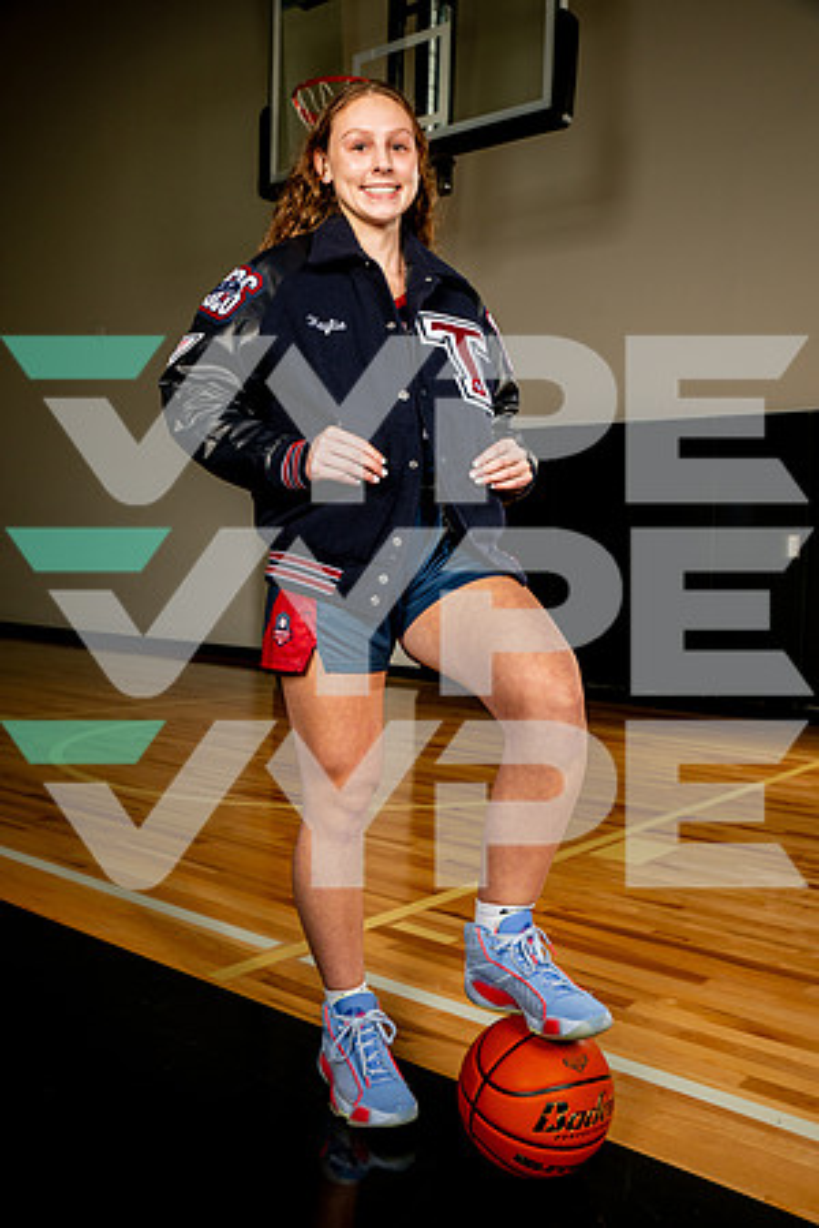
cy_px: 614
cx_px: 410
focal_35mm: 34
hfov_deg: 38.9
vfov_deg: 55.8
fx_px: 1160
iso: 250
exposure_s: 1/400
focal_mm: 34
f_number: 8
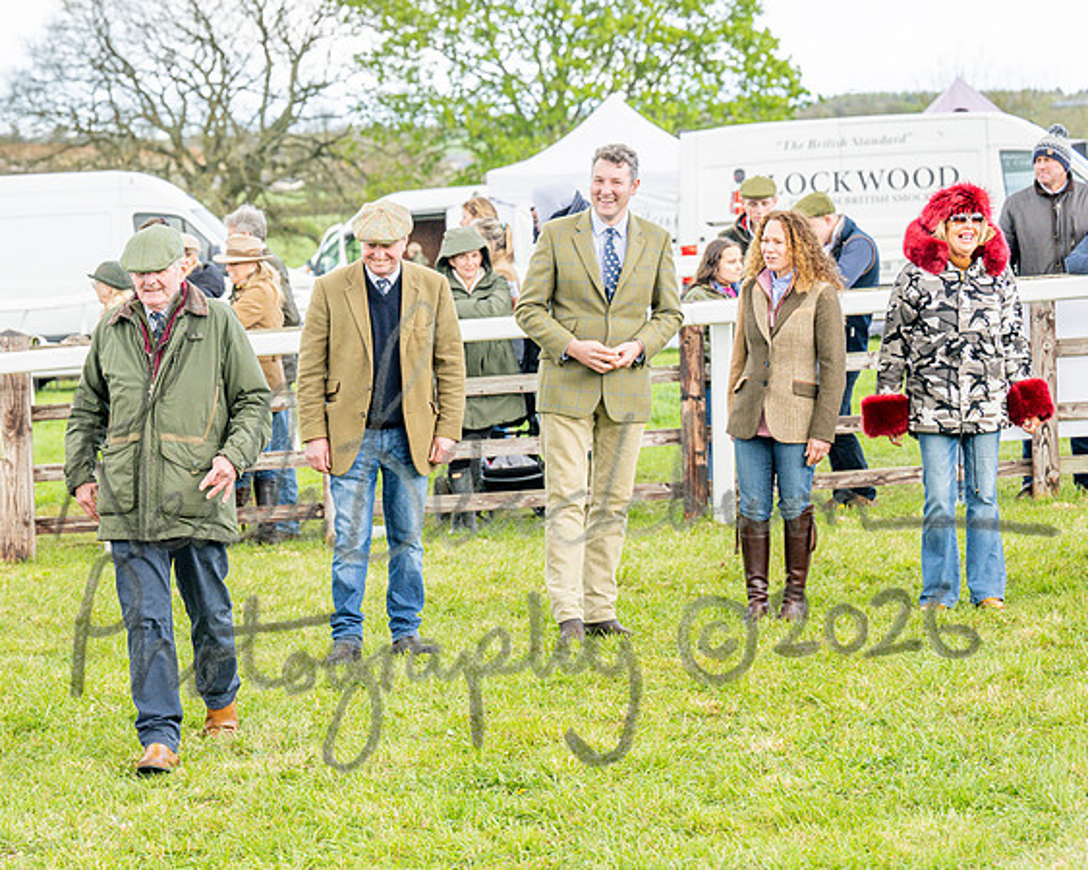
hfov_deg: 15.6
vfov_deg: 12.6
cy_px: 451
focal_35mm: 122
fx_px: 3938
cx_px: 182
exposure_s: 1/640
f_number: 4.5
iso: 250
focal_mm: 77
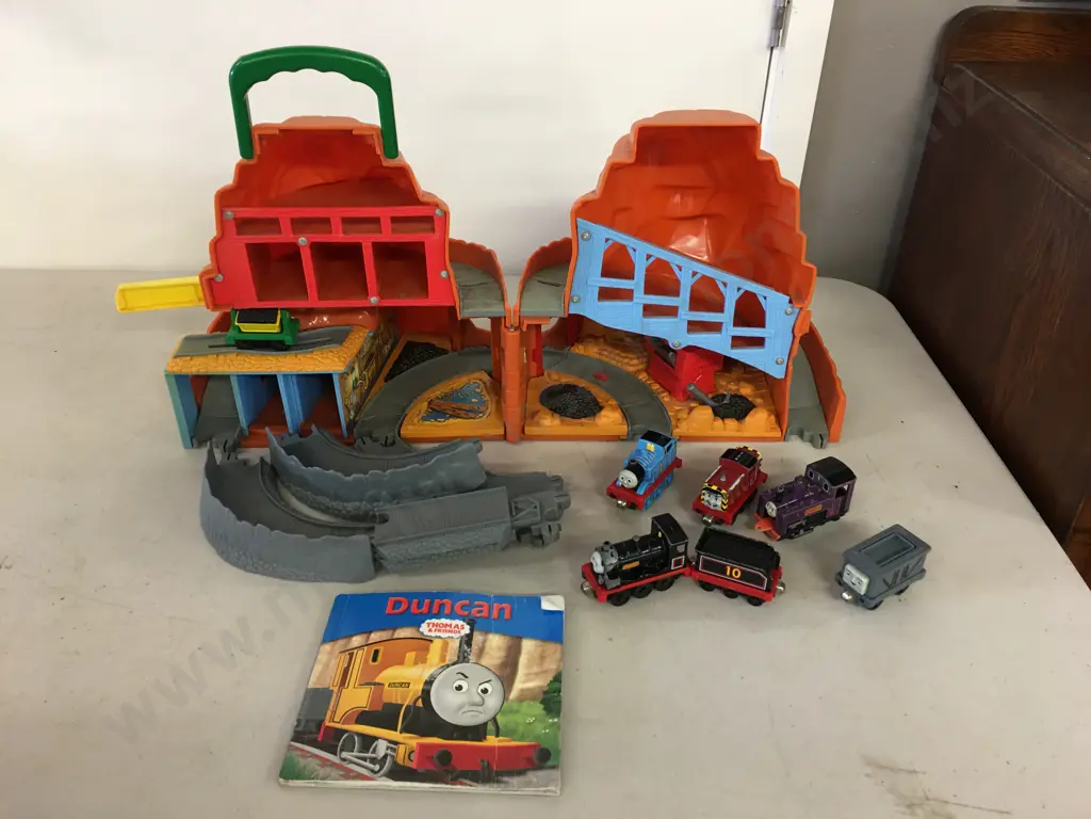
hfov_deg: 61.7
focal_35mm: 29
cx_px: 546
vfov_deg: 48.2
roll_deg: -1.3
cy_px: 410
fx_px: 914
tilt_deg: -33.2
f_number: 2.2
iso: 50
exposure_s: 1/17
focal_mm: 4.15
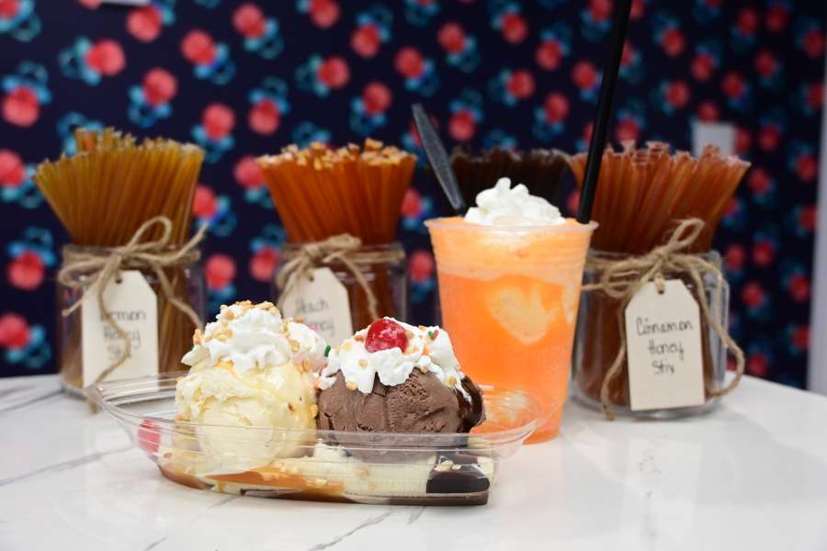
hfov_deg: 48.5
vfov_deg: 33.4
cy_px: 276
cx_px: 414
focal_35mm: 40
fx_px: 919
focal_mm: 27
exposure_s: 1/800
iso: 3200
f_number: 4
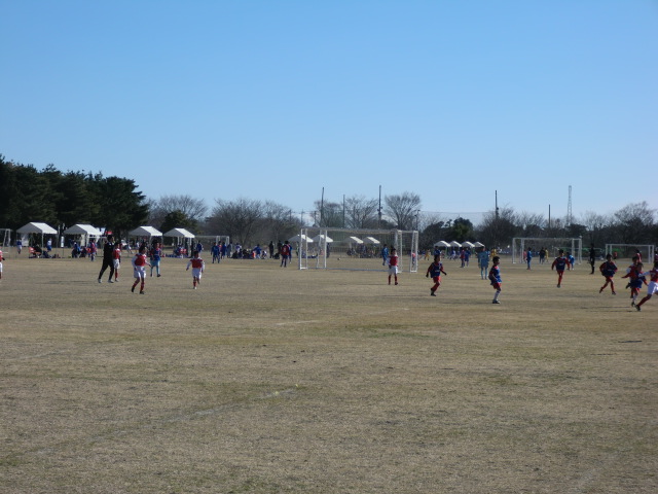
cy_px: 247
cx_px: 329
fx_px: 1996
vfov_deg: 14.1
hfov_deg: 18.7
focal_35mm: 105
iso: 64
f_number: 5.6
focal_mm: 18.9
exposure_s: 1/640
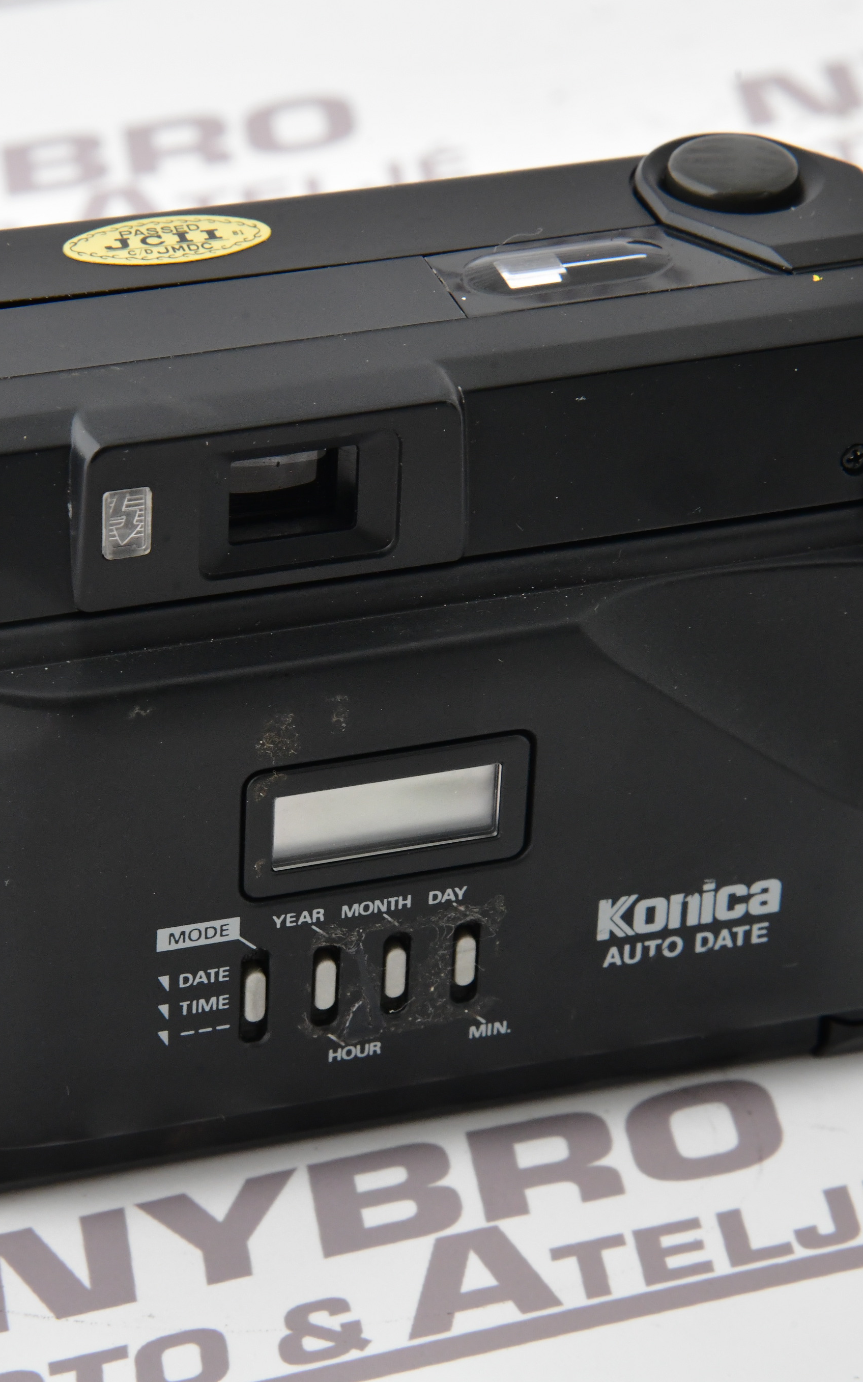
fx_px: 7000
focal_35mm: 186
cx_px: 304
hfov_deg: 7.1
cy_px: 689
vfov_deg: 11.3
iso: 1600
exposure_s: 1/125
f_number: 16
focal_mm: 120
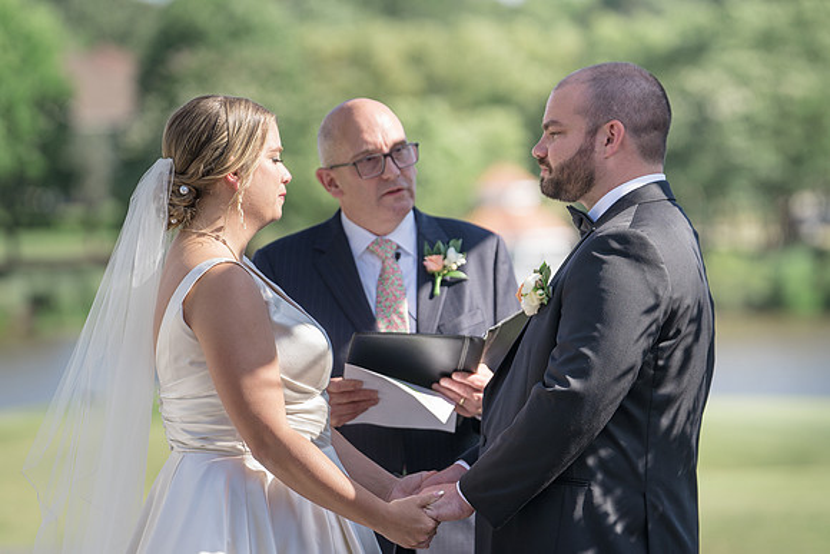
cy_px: 269
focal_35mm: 210
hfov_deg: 9.8
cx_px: 432
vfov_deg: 6.5
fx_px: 4852
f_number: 4
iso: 100
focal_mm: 200
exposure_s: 1/400
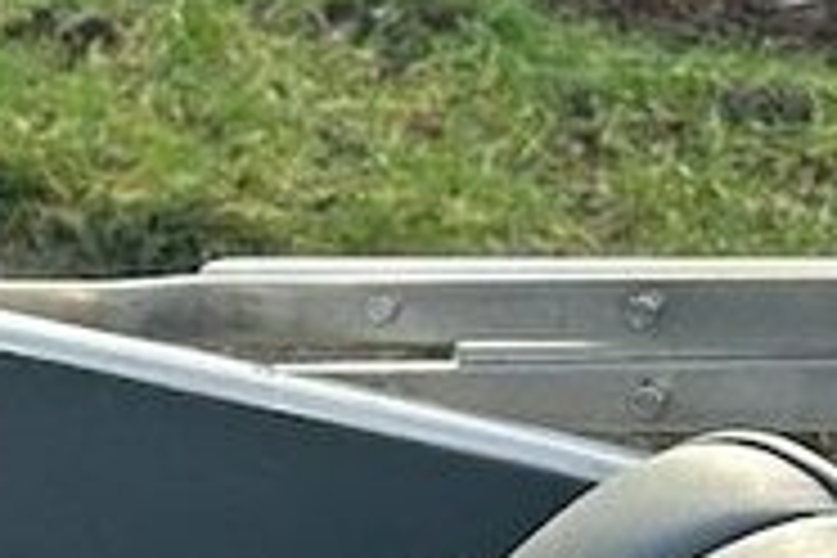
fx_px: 3743
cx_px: -1395
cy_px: 850
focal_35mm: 161
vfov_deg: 8.3
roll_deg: +1.9
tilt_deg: -27.4
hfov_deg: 10.4
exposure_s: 1/709
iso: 80
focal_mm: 6.86
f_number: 1.78
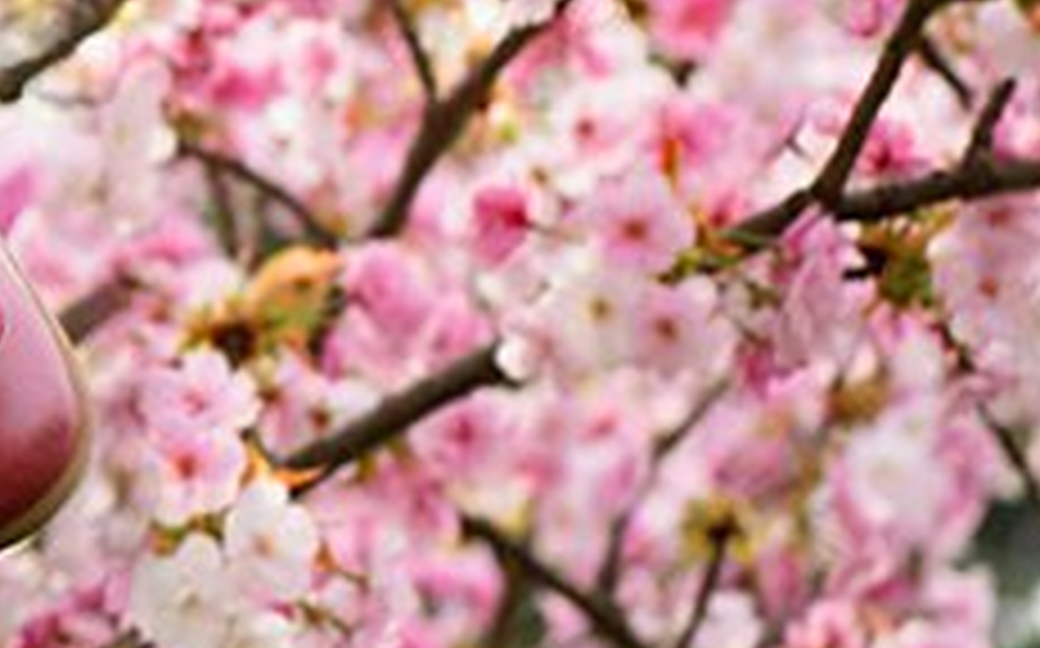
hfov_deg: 4.6
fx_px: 12745
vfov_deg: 2.9
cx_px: -1562
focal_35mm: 450
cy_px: -1012
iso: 200
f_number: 4
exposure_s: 1/500
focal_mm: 85
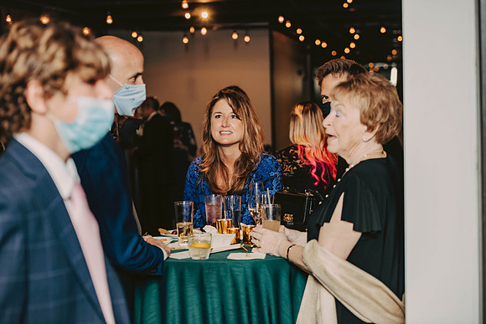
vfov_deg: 19.5
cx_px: 243
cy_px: 162
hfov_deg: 28.8
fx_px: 945
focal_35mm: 70
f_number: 3.2
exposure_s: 1/200
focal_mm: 70
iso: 2000
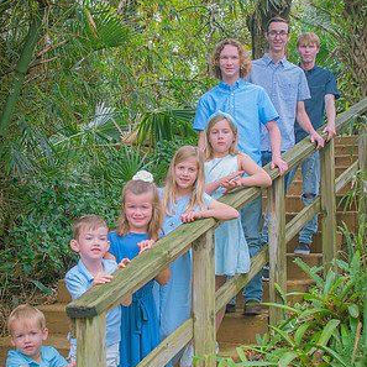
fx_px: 804
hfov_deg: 25.7
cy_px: 201
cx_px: 183
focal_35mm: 67
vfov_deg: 25.7
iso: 1000
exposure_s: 1/250
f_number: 6.3
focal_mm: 35
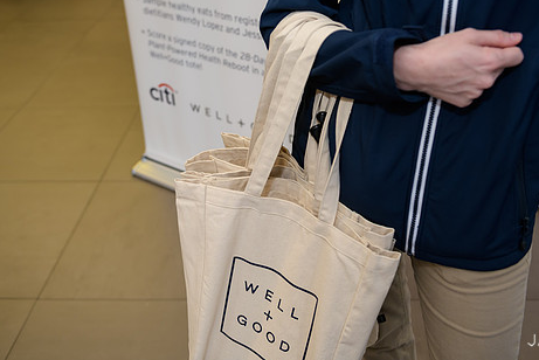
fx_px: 584
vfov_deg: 34.2
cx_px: 300
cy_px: 146
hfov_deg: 49.4
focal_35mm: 39
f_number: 3.2
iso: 400
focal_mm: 31
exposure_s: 1/125
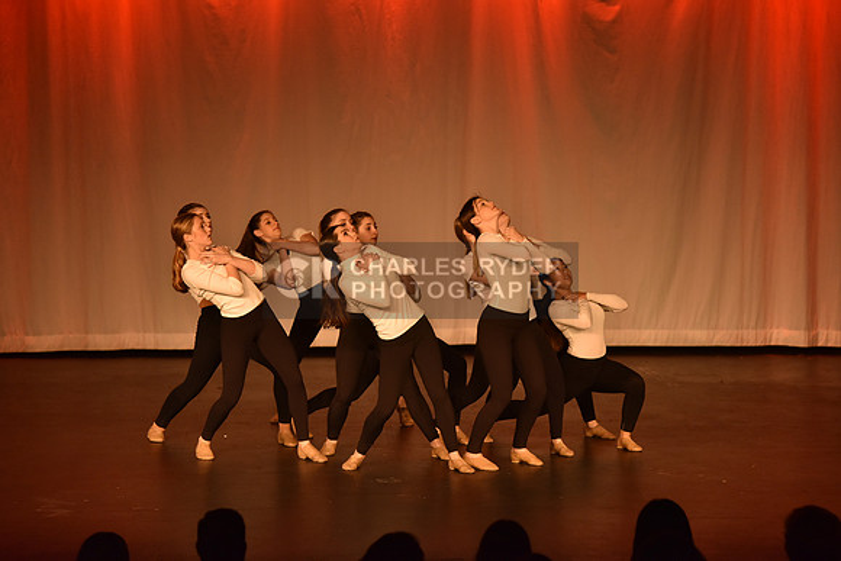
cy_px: 280
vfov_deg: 10.2
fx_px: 3154
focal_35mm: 135
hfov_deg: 15.2
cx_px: 420
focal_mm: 135
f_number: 5
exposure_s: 1/250
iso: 2000
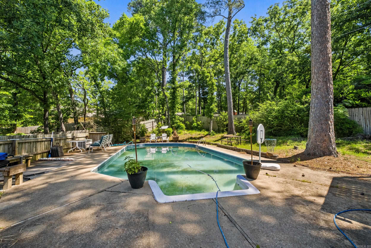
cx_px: 186
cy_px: 124
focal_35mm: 15
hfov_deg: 100.4
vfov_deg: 77.3
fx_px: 155
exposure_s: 1/200
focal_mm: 10
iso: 400
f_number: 7.1
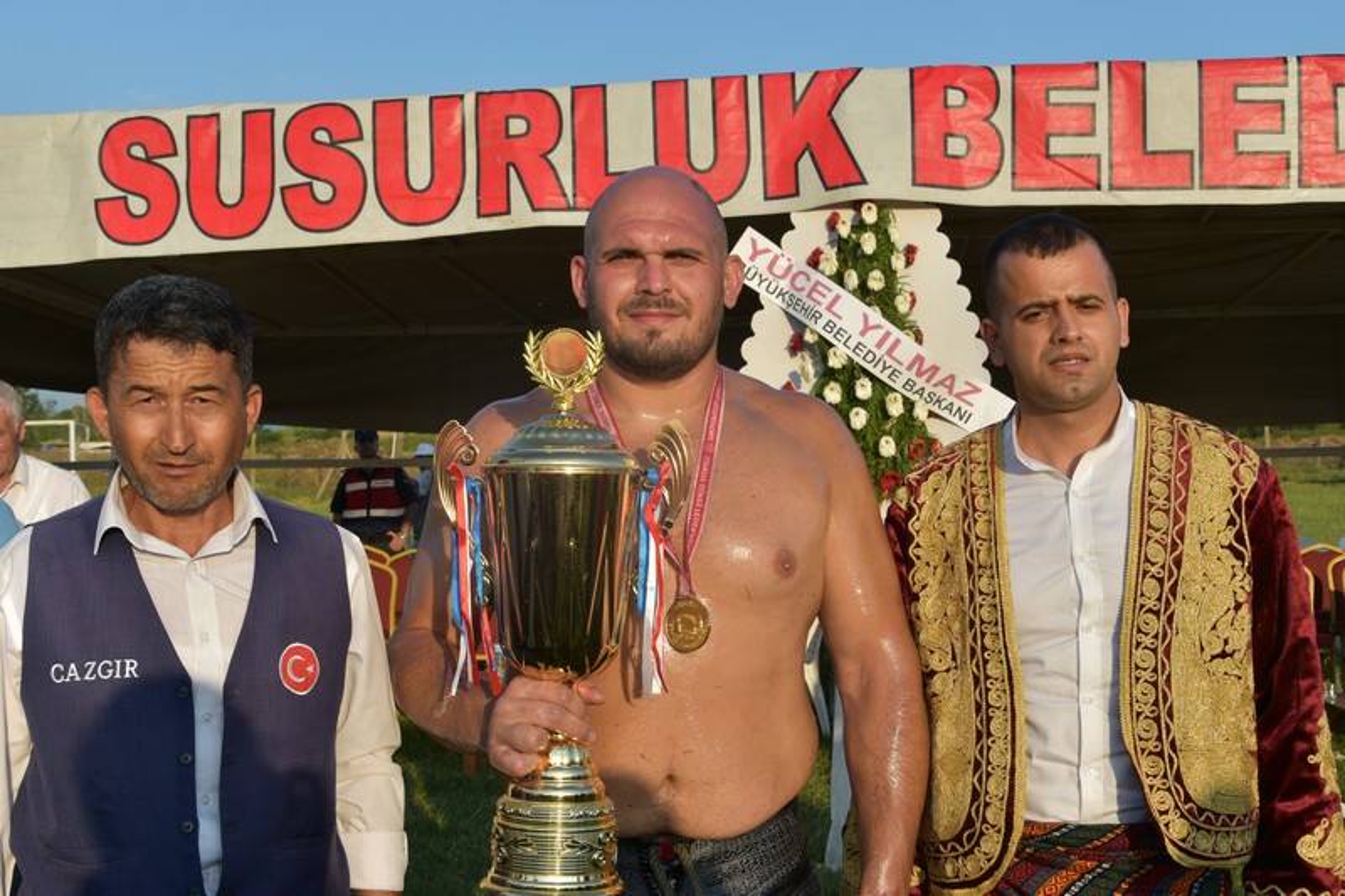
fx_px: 1793
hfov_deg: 41.1
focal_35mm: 48
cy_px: 448
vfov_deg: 28.1
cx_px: 672
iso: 200
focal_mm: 32
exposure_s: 1/320
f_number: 9
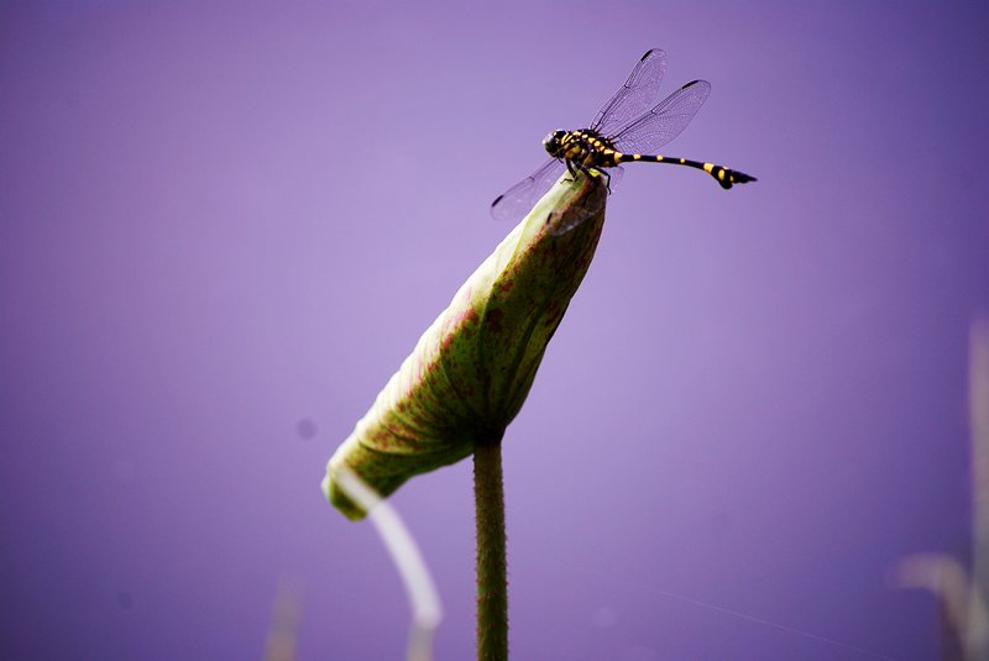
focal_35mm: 248
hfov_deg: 8.3
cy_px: 330
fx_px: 6805
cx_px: 494
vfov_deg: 5.6
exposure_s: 1/80
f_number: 5.3
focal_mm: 165
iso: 100
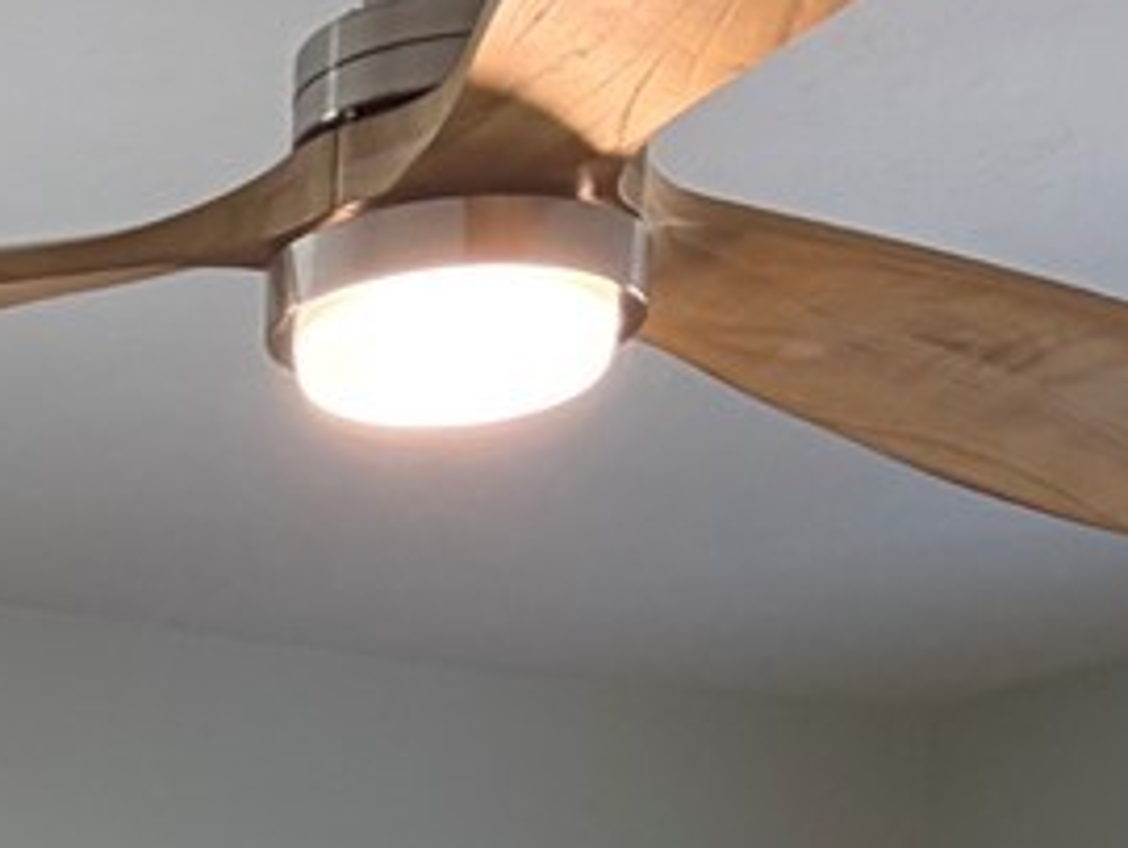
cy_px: 2327
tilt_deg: -5.0
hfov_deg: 11.8
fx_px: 5023
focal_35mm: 154
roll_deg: +1.1
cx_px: -894
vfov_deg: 8.5
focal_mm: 5.96
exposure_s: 1/138
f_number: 1.6
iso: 125
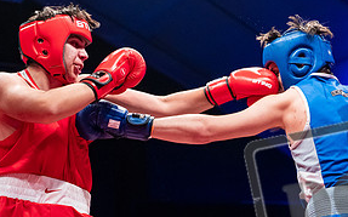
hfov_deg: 20.1
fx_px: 976
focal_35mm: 103
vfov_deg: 12.6
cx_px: 247
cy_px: 162
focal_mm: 50
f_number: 2.8
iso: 4000
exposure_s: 1/1000
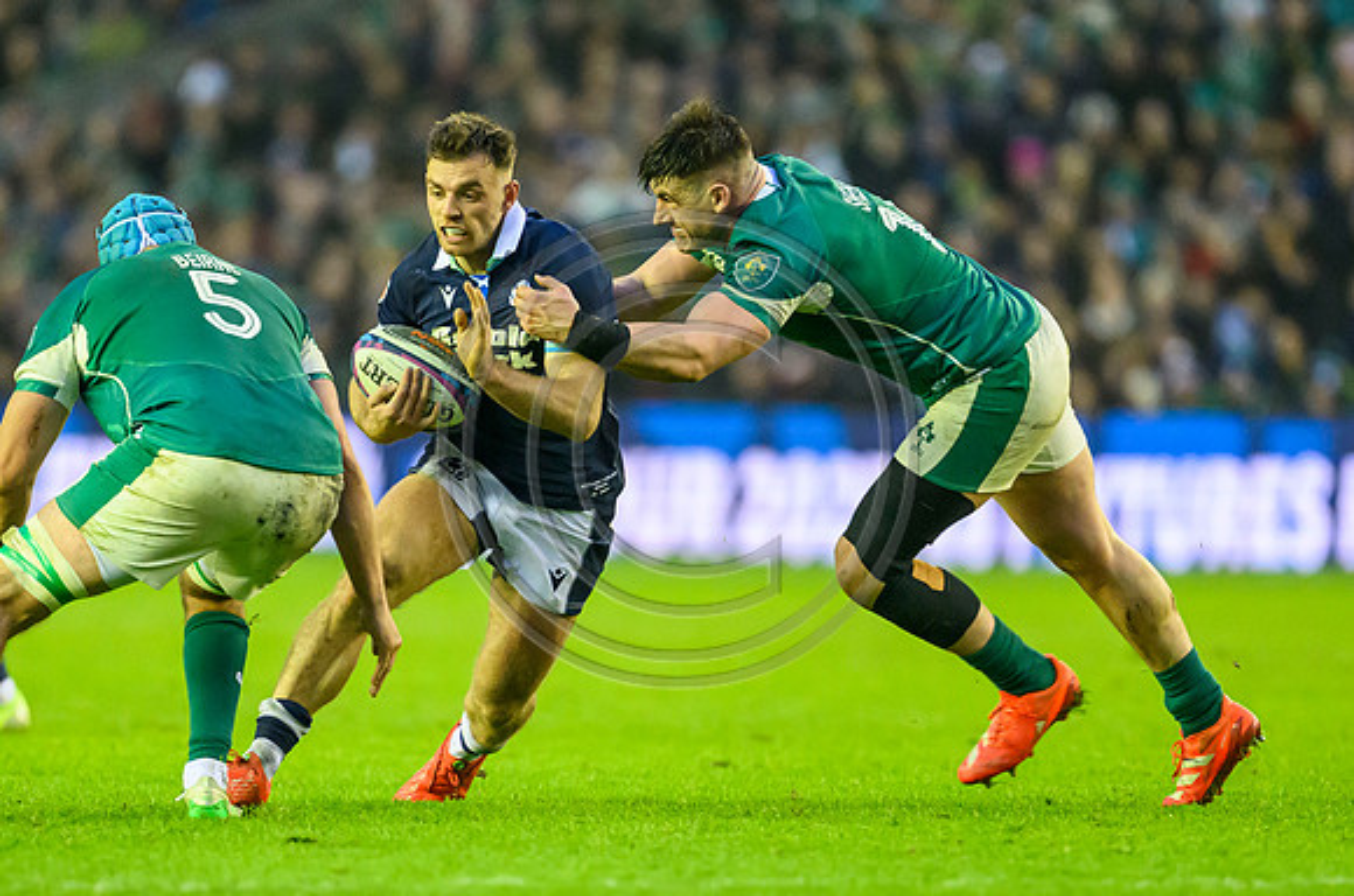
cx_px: 620
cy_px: 655
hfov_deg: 2.8
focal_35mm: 736
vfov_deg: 1.9
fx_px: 27612
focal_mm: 400
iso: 6400
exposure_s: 1/1250
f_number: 2.8
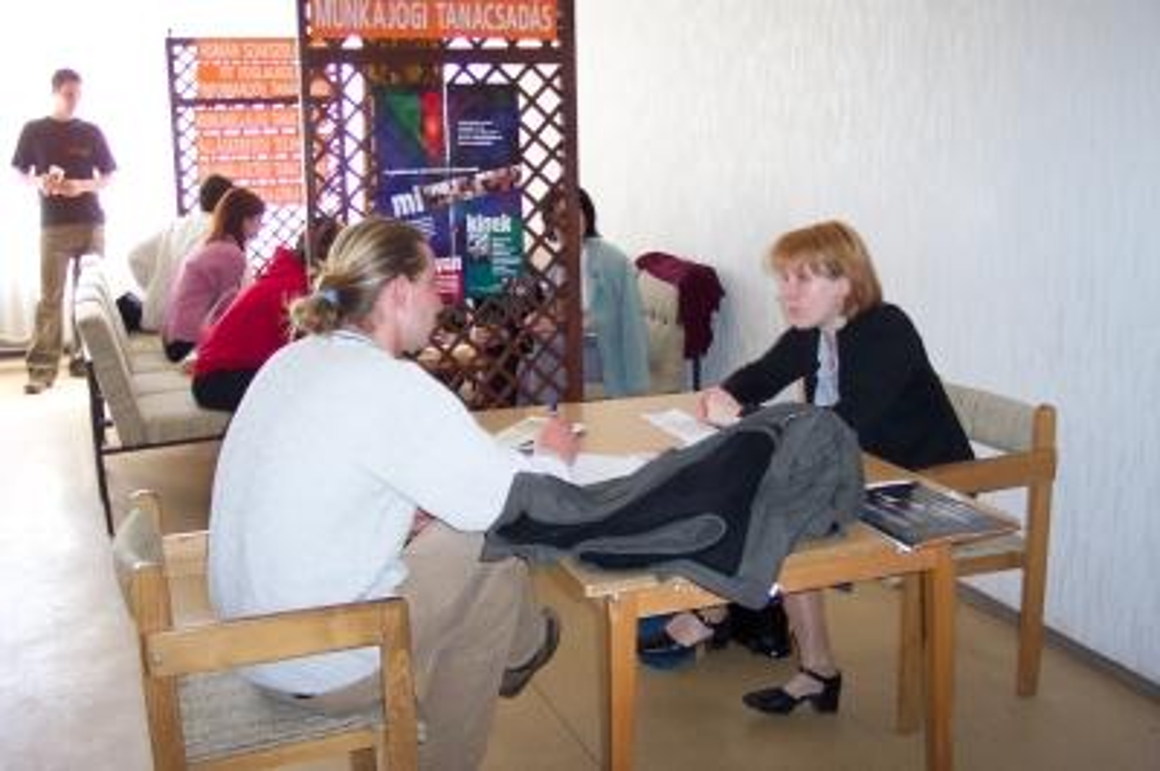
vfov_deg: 35.0
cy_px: 386
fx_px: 1223
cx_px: 580
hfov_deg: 50.7
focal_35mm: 38
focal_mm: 8
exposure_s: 1/30
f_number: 2.8
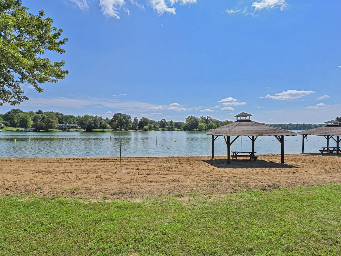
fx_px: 158
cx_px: 180
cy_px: 131
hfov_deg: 94.4
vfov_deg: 78.1
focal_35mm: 16
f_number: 8
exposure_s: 1/500
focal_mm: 14
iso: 100
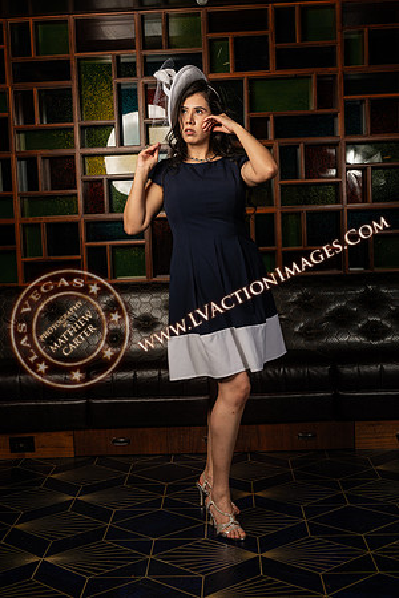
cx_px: 200
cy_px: 299
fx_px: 798
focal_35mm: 48
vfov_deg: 41.1
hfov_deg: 28.1
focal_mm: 48
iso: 160
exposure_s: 1/100
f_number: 7.1
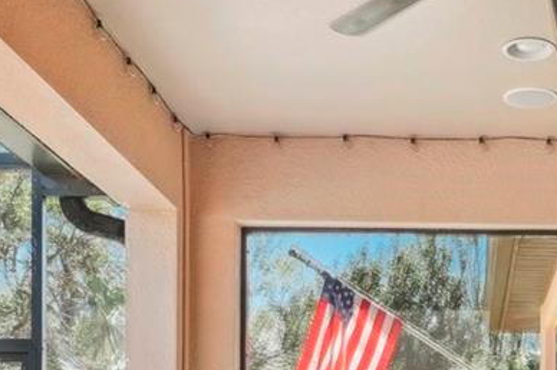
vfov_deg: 18.2
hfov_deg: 28.5
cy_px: 519
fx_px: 1052
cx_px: 498
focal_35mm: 68
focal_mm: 16.5
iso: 400
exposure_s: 1/100
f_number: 7.1
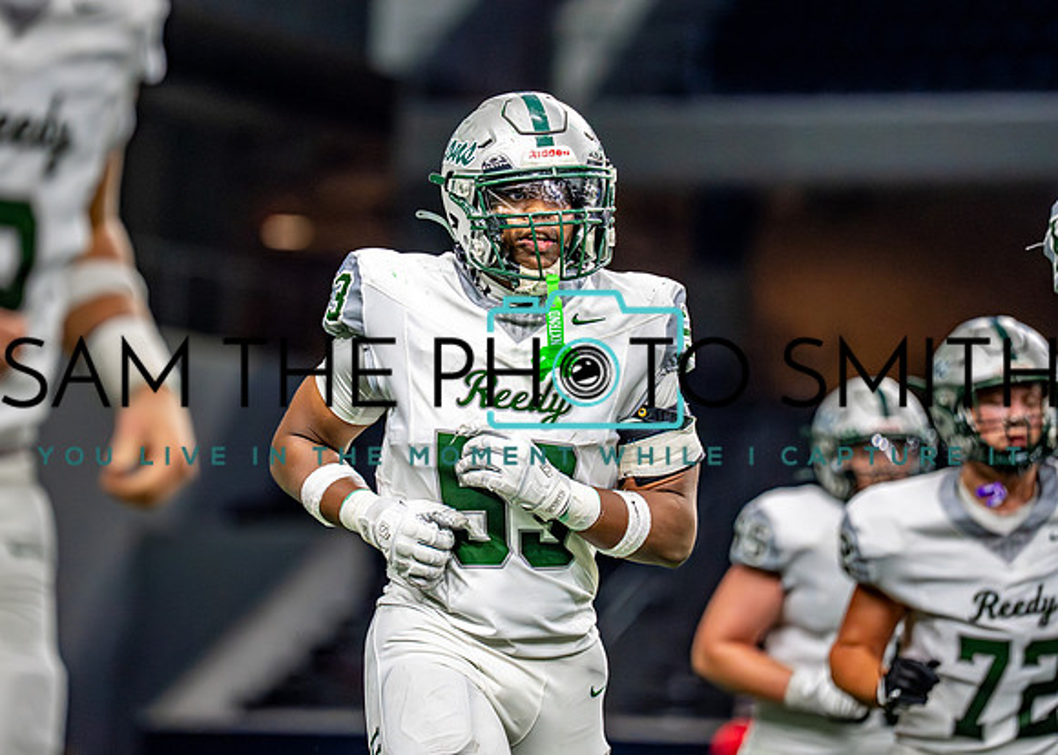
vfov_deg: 6.4
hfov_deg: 8.9
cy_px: 325
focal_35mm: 225
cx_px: 439
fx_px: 6766
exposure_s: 1/2000
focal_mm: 185
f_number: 2.8
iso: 5000
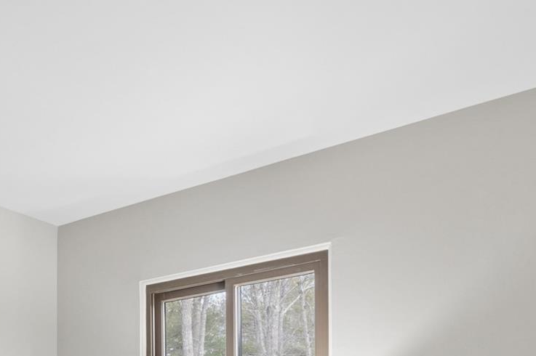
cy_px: 460
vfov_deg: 23.8
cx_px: 36
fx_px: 744
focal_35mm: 50
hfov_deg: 36.7
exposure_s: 1/15
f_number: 10
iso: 250
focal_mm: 18
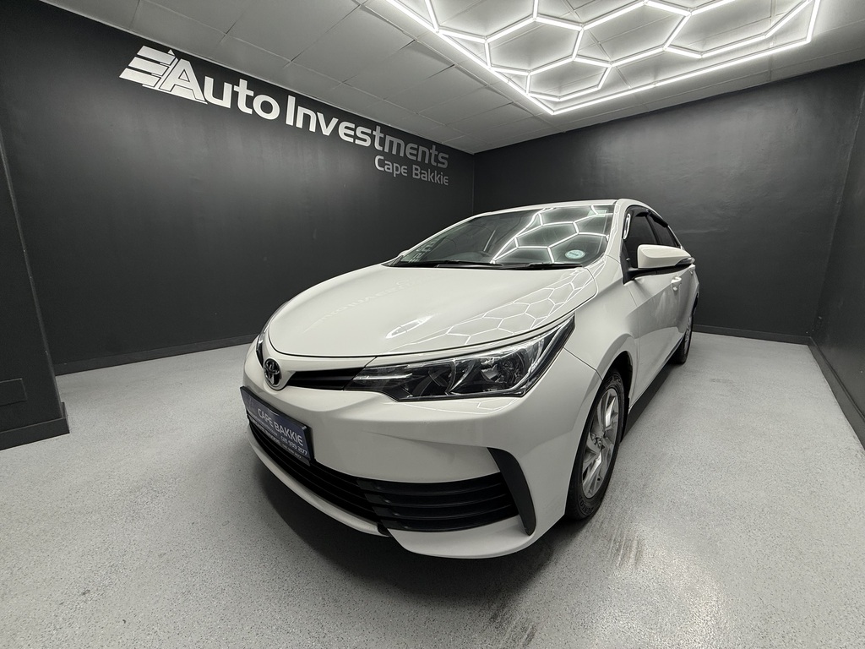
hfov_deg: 102.1
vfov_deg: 85.7
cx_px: 432
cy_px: 324
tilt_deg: -10.7
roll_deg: +0.0
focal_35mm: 14
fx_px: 350
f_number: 2.2
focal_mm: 2.22
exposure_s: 1/99
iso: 80
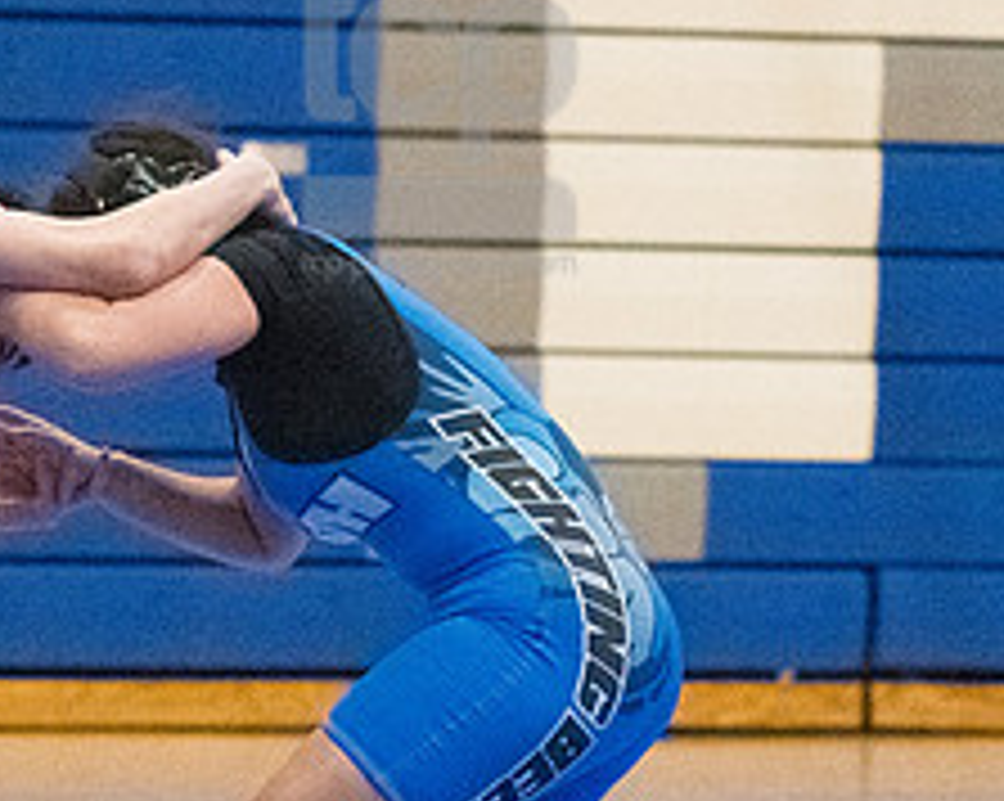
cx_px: -198
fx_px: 13033
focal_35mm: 439
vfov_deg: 3.5
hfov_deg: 4.4
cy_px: 738
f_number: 4.5
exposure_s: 1/1600
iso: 10000
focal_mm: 120
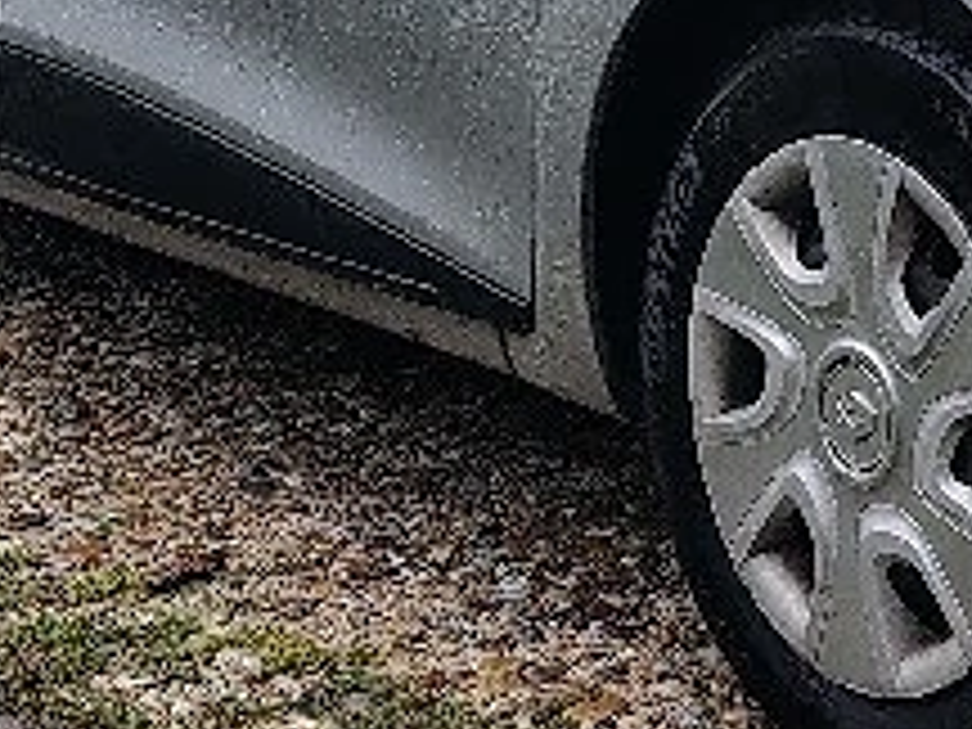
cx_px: 1485
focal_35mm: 111
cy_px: -162
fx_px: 3117
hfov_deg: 16.1
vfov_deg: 13.0
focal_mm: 5.56
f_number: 1.8
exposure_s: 1/100
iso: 205
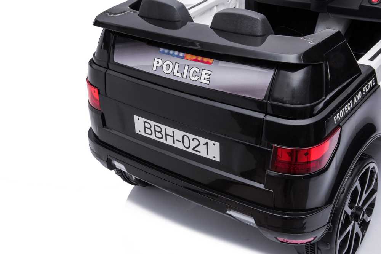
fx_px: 529
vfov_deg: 27.0
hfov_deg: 39.6
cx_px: 190
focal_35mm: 50
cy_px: 127
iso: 100
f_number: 20
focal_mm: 50
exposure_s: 1/125
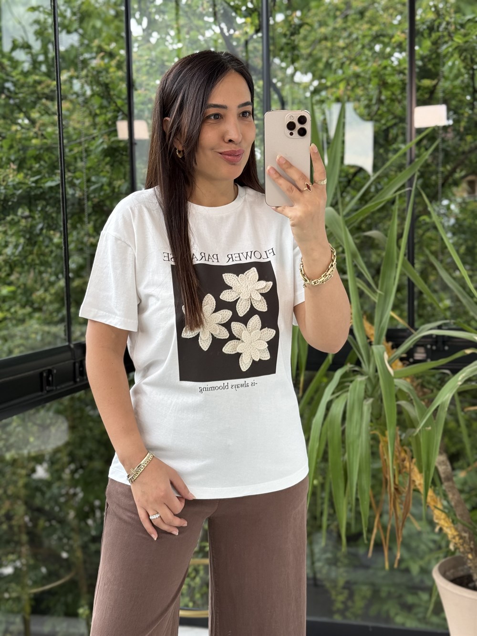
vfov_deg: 39.7
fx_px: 882
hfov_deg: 30.3
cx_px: 238
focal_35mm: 48
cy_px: 318
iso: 64
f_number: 1.78
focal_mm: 6.76
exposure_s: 1/140
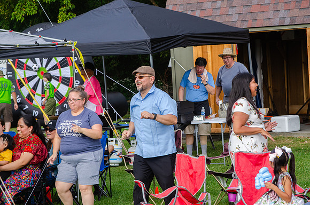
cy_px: 102
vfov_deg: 9.3
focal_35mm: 147
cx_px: 155
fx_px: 1263
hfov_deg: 14.0
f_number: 8
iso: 200
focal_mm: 98
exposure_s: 1/250
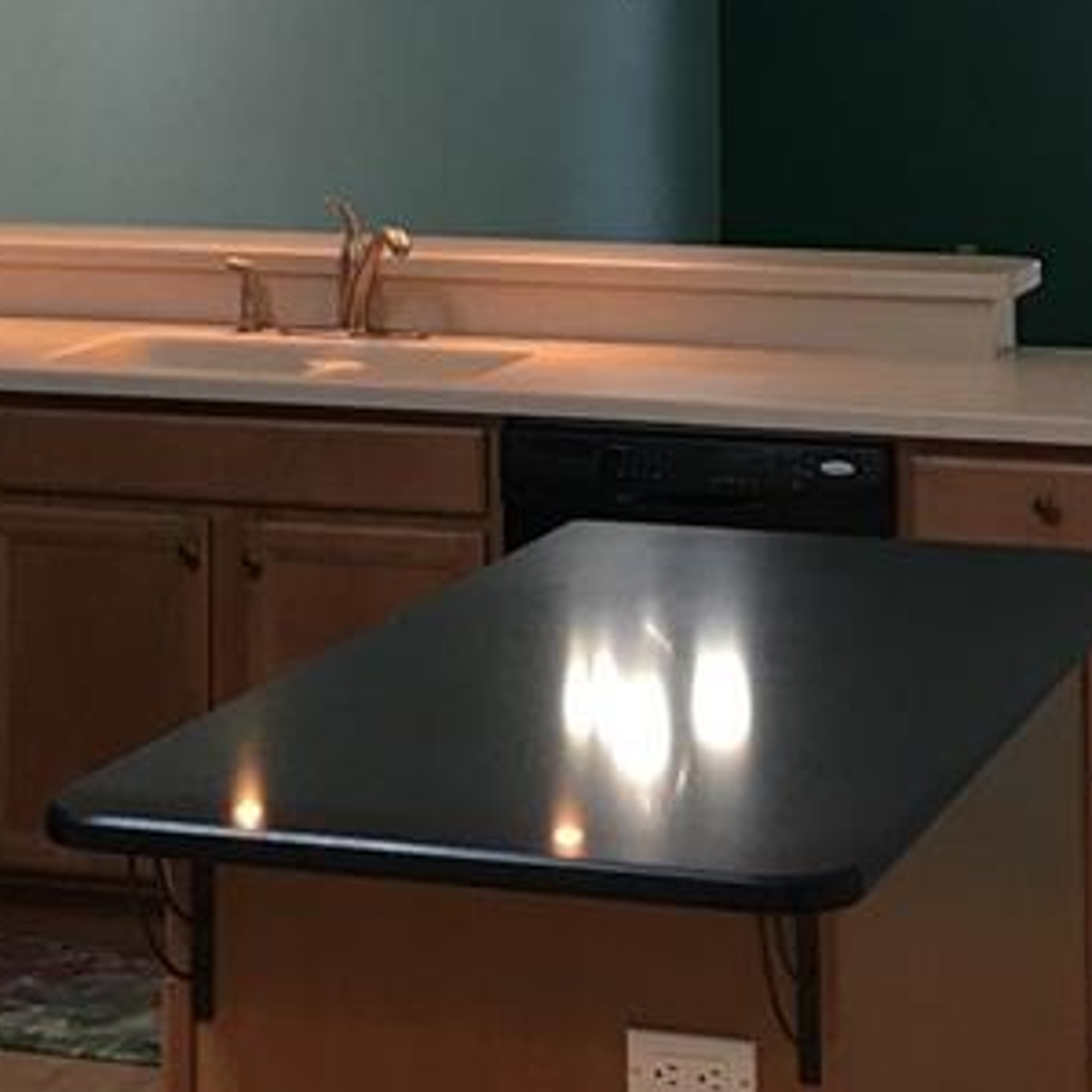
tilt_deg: +3.1
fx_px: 3676
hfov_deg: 16.9
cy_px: -281
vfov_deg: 16.1
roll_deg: +0.0
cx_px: 449
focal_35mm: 103
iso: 25
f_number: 2.2
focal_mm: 4.15
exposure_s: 1/15
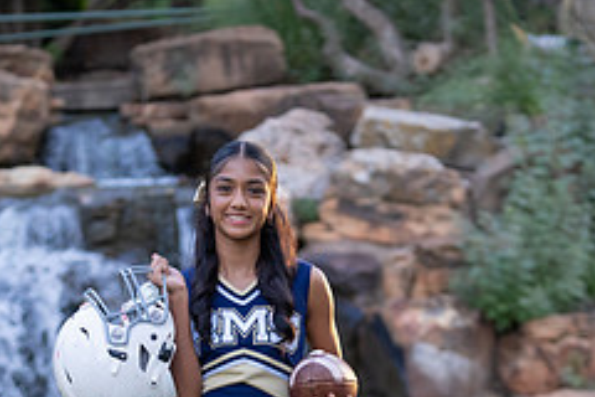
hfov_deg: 10.2
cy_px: 450
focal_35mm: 201
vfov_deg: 6.8
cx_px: 236
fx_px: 3322
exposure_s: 1/320
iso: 640
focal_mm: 83
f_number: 2.8
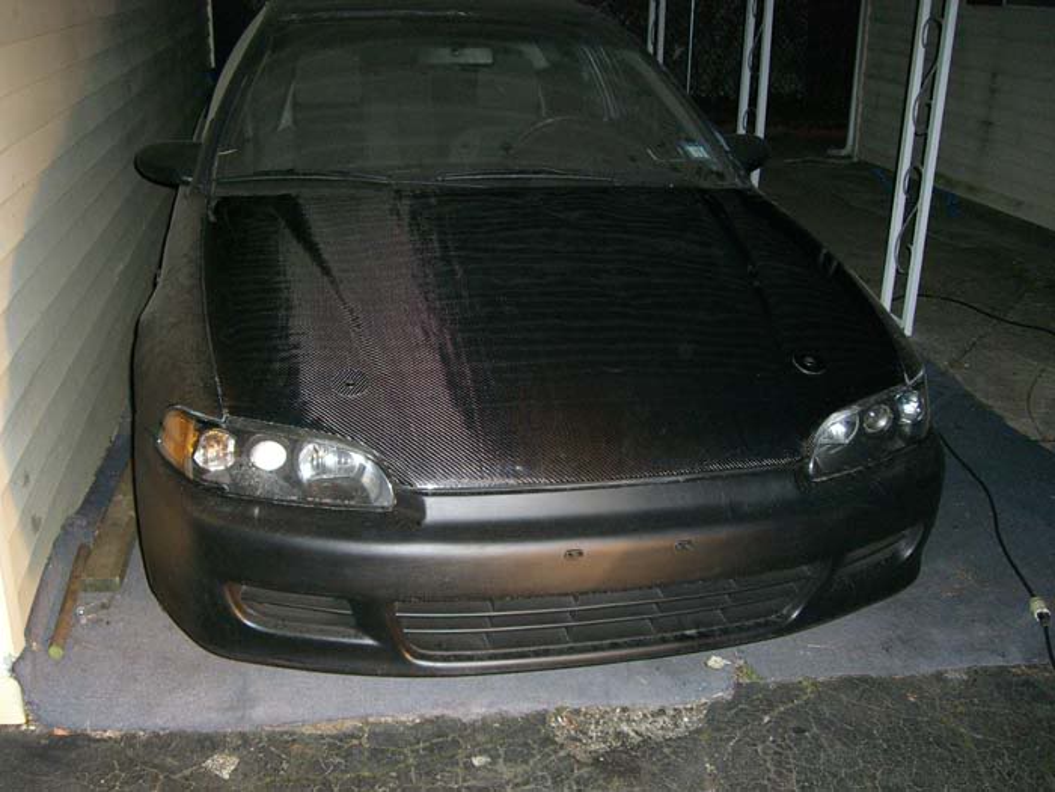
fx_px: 1158
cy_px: 396
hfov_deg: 49.0
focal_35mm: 38
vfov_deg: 37.7
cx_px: 528
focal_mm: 6.2
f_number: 2.7
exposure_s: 1/60
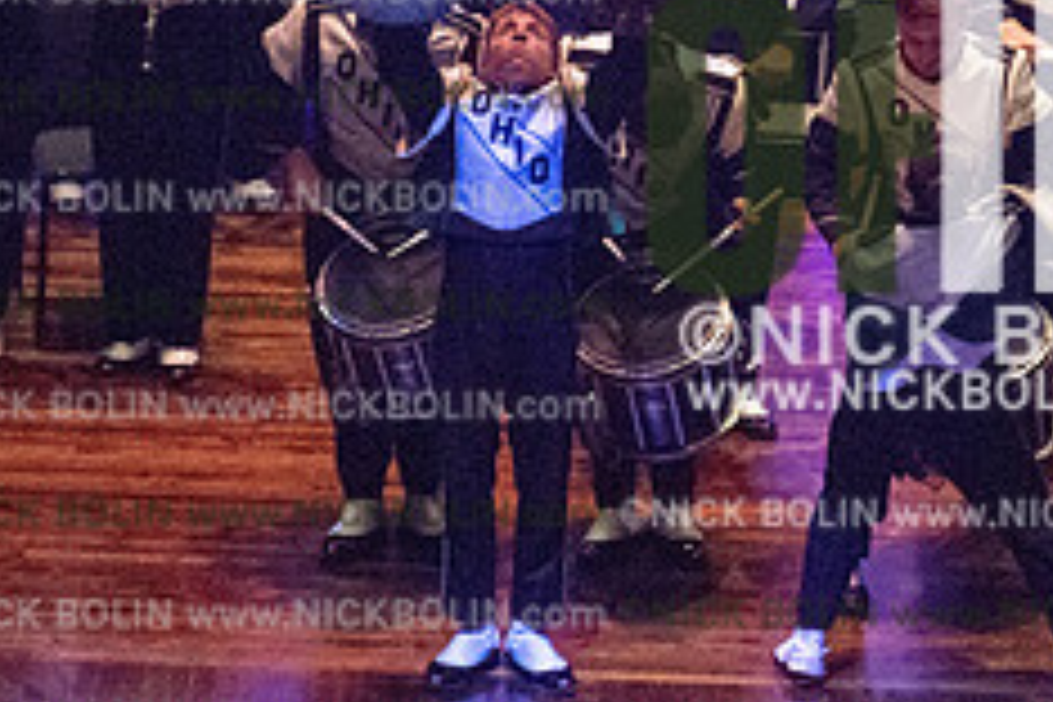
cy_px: 198
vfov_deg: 4.0
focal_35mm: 347
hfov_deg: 5.9
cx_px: 963
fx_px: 10149
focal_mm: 140
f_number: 5.6
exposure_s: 1/200
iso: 8000
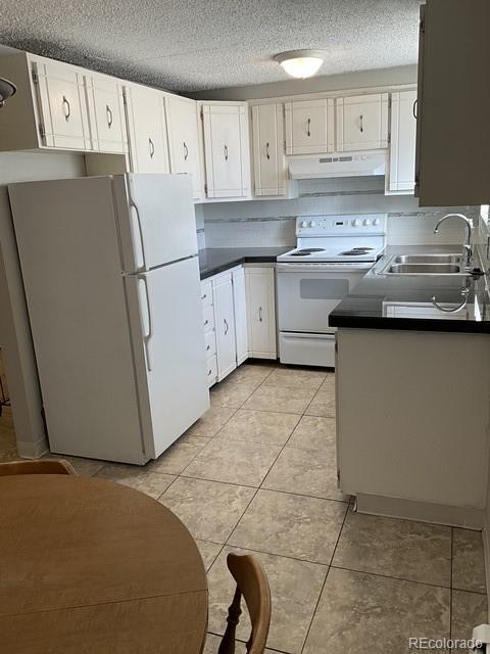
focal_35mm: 29
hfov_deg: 48.2
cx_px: 245
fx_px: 547
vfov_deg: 61.7
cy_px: 327
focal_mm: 3
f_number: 1.8
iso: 40
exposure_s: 1/120
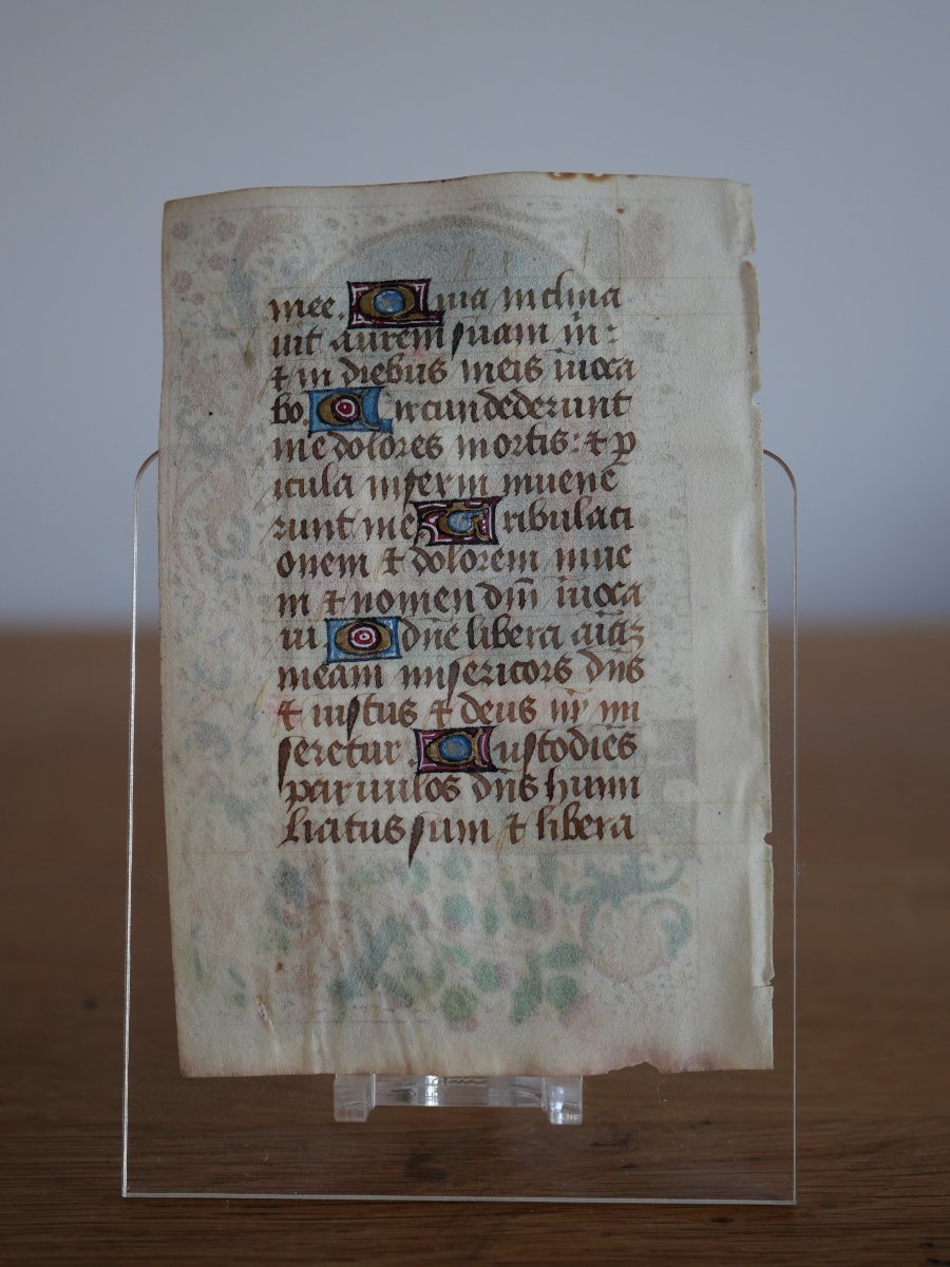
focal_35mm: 60
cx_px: 475
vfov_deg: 32.2
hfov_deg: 24.4
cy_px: 634
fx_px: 2196
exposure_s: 1/60
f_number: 2.8
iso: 320
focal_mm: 30
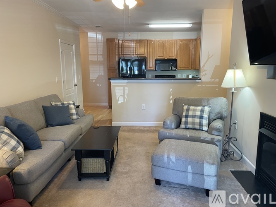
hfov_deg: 67.3
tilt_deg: -8.9
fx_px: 207
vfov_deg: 53.0
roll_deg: +0.2
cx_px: 138
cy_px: 104
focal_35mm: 26
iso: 125
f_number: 1.6
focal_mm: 4.2
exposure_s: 1/60
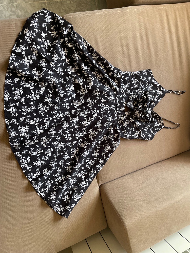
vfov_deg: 67.3
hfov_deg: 53.1
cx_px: 95
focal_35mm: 26
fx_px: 190
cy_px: 126
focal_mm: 4.2
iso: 400
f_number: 1.6
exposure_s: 1/60
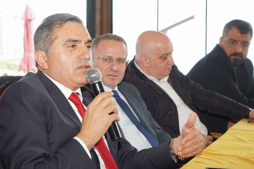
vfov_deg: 19.7
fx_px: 487
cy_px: 85
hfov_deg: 29.2
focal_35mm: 69
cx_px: 110
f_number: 5.6
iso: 160
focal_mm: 56
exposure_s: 1/60
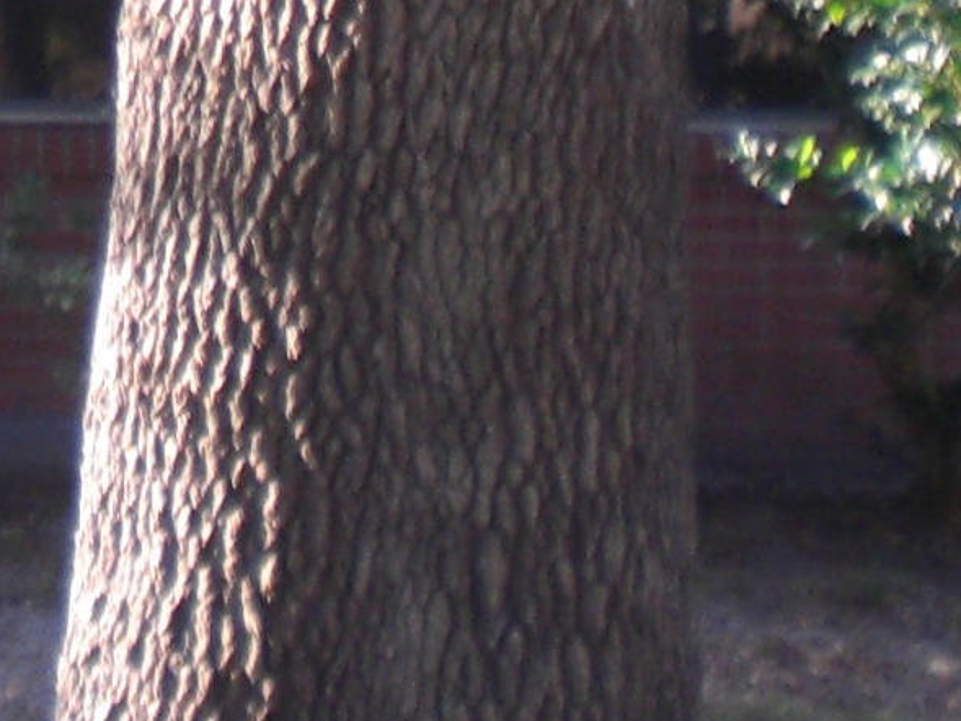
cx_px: -386
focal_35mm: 172
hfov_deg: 11.1
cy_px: -680
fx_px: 4776
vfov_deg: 8.2
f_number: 3.1
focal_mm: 6.3
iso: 100
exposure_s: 1/60
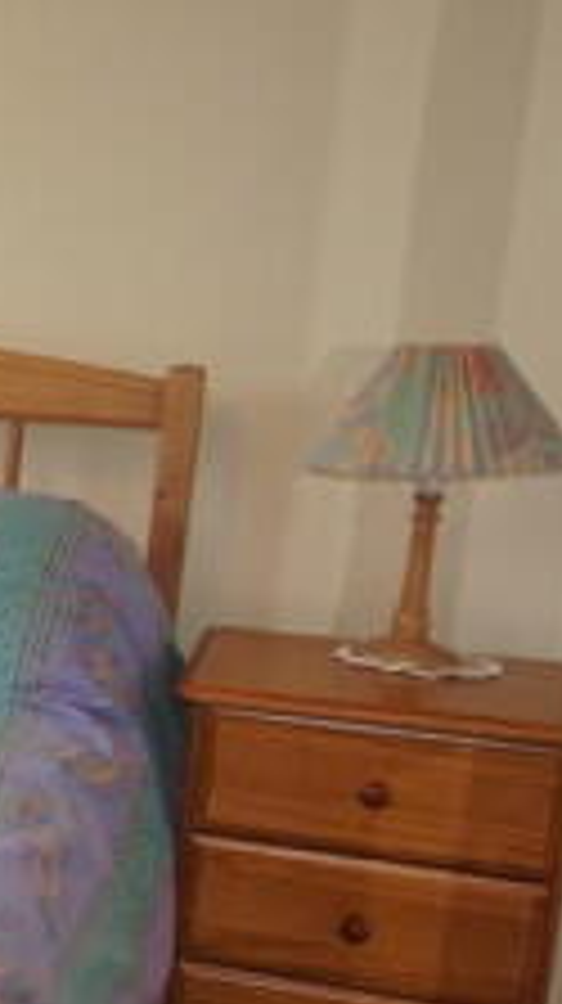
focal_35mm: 74
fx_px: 1966
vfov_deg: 28.5
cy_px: 655
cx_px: -715
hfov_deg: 13.0
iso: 160
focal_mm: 16
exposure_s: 1/60
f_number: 4
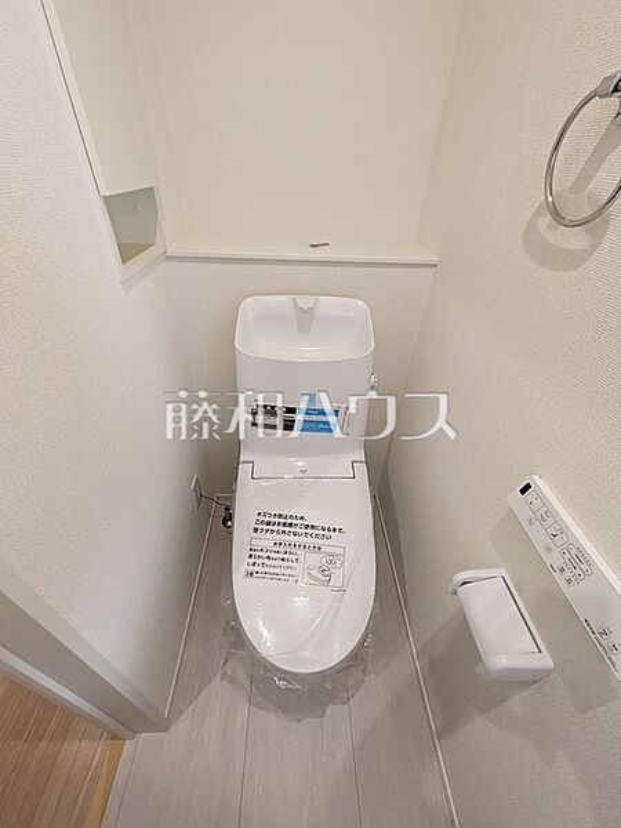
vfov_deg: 102.1
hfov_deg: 85.7
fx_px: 335
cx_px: 310
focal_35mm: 14
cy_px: 414
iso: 348
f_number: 2.2
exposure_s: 1/100
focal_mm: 1.83
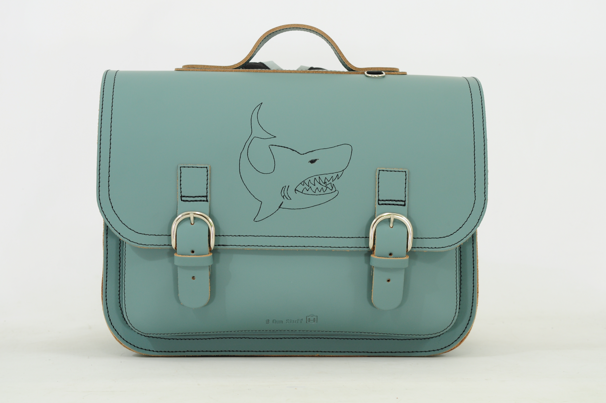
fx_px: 1160
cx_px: 303
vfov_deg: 19.7
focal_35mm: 69
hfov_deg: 29.3
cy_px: 202
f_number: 9
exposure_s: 1/25
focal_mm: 46
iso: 200
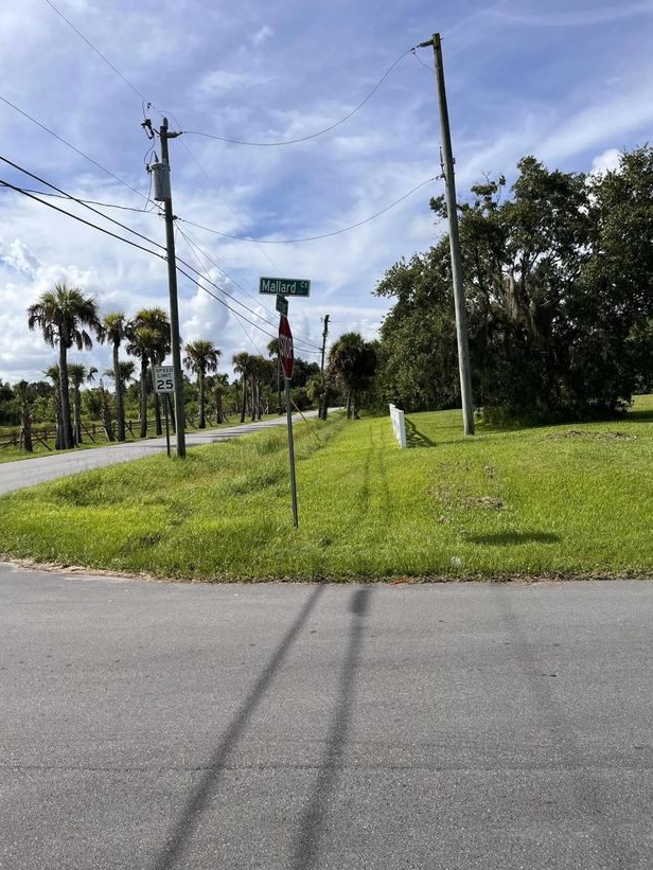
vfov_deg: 65.3
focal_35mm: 27
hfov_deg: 51.4
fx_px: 679
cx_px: 336
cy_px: 434
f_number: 1.6
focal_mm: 5.1
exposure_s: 1/4484
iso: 50
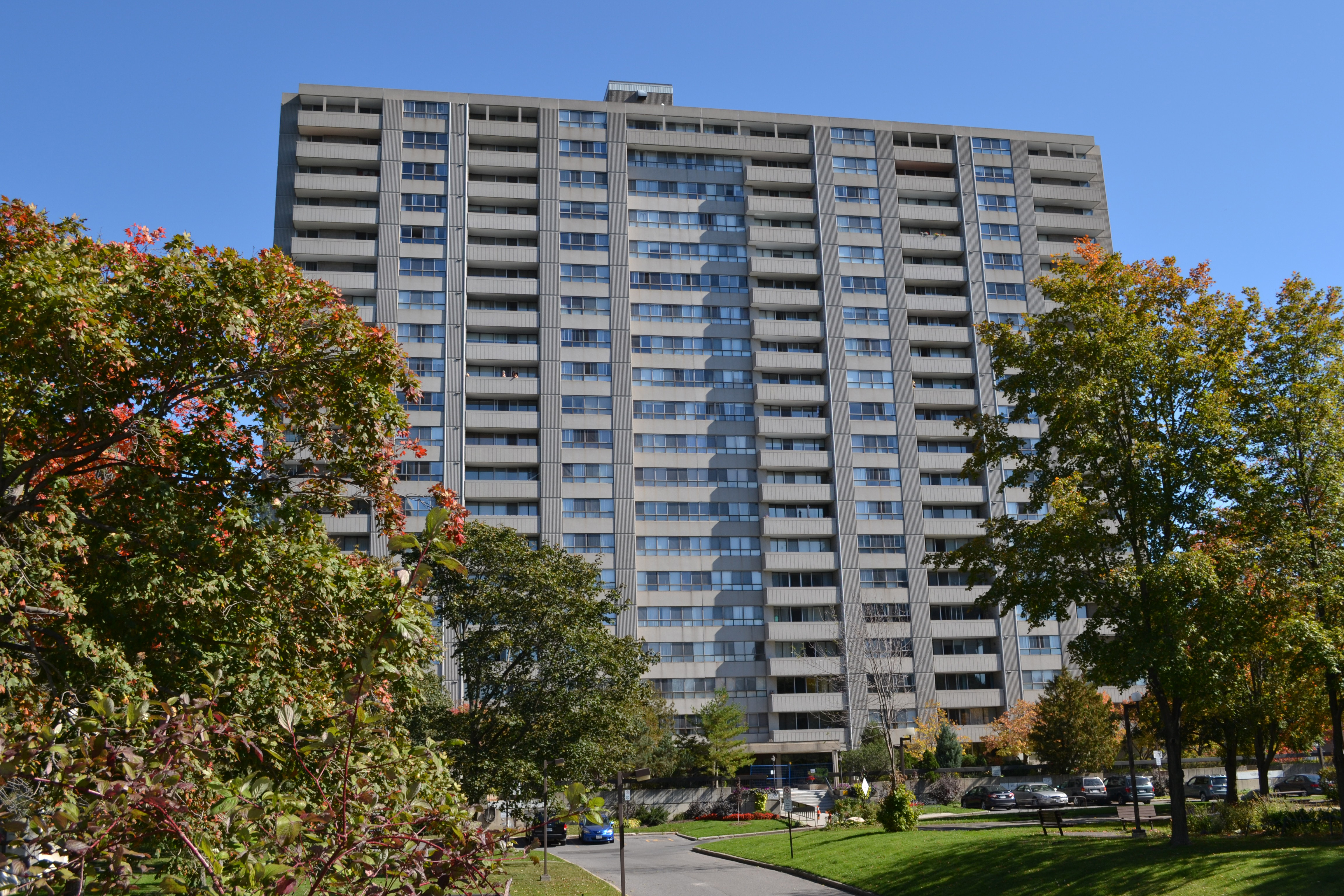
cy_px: 448
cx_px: 672
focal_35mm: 33
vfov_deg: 40.0
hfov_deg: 57.2
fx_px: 1232
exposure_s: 1/200
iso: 100
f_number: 7.1
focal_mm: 22
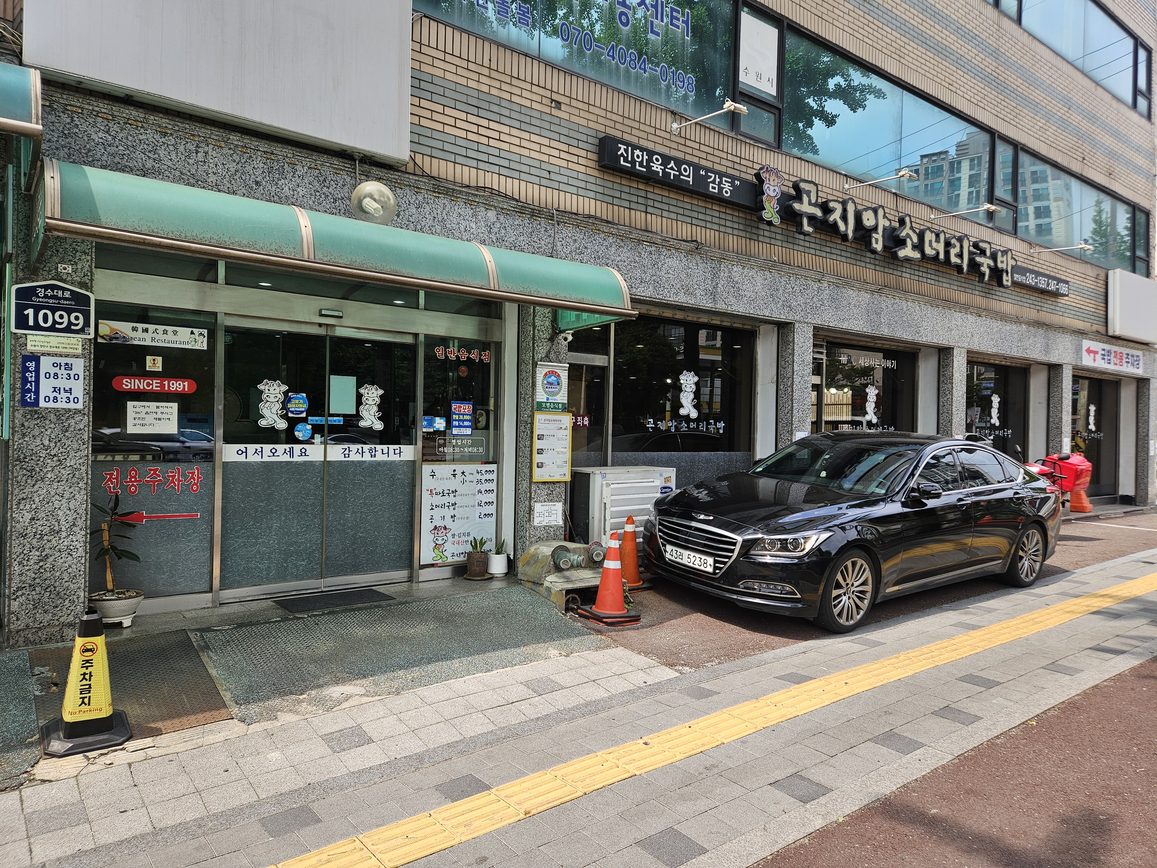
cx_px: 578
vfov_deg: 58.9
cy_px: 434
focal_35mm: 23
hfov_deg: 73.9
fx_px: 769
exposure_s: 1/470
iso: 25
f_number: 1.8
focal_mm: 5.4
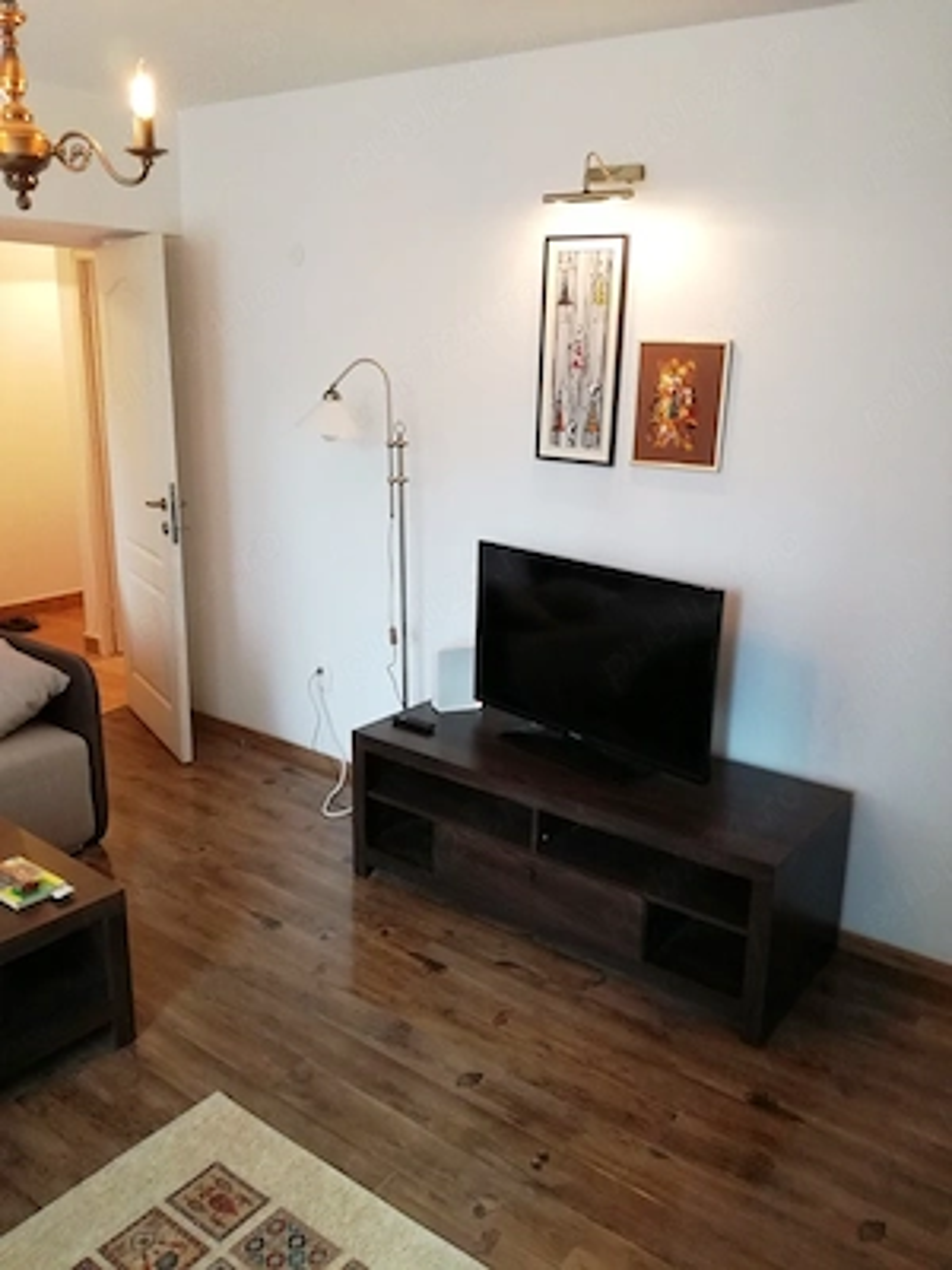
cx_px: 476
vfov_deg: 65.3
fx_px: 990
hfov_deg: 51.4
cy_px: 635
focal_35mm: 27
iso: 160
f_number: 2
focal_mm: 3.79
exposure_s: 1/30
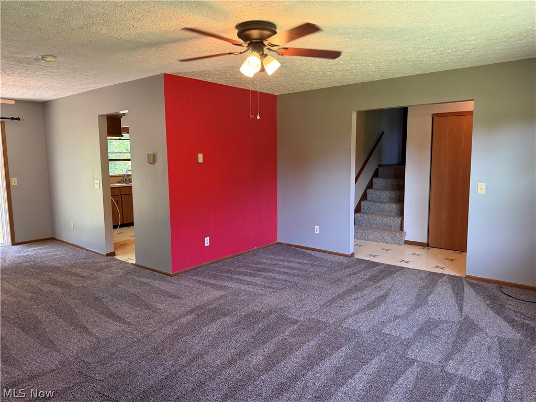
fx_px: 372
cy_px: 201
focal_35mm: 24
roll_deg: +1.4
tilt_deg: -7.0
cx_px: 268
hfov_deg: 71.6
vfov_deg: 56.8
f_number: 1.78
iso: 160
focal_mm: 6.76
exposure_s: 1/60
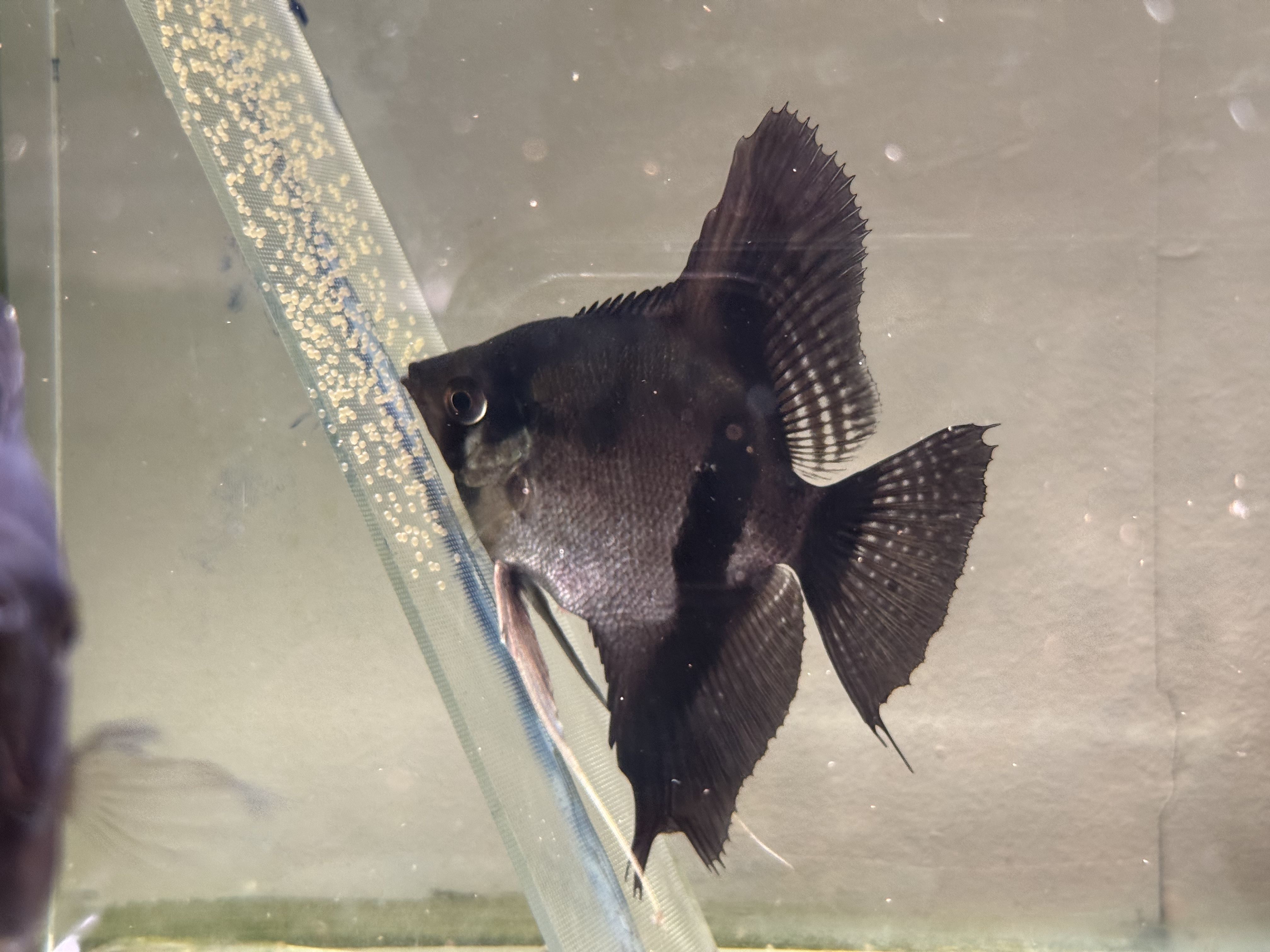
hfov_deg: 39.7
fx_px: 1761
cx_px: 635
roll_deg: +0.7
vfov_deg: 30.3
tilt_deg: -4.2
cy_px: 476
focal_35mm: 48
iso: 160
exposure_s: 1/60
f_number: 1.78
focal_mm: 6.76
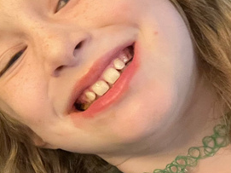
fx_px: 580
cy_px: 61
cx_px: -190
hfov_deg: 17.8
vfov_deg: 16.9
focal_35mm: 87
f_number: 2.2
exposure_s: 1/30
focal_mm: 2.7
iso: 400
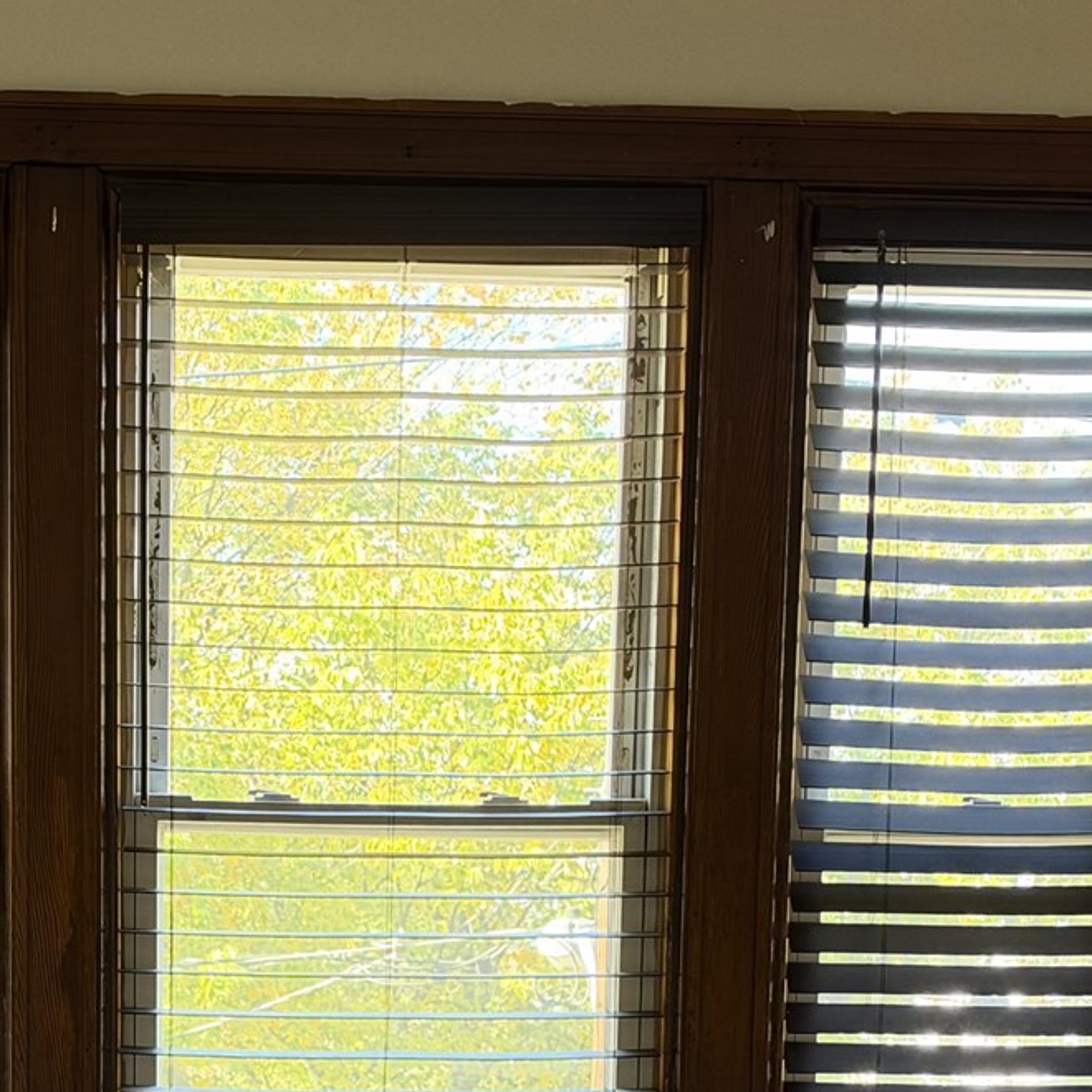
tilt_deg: -2.6
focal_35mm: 74
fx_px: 2641
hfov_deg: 23.2
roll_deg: -0.8
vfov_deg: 22.1
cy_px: 1200
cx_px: 319
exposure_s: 1/99
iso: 400
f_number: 1.8
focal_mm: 6.93
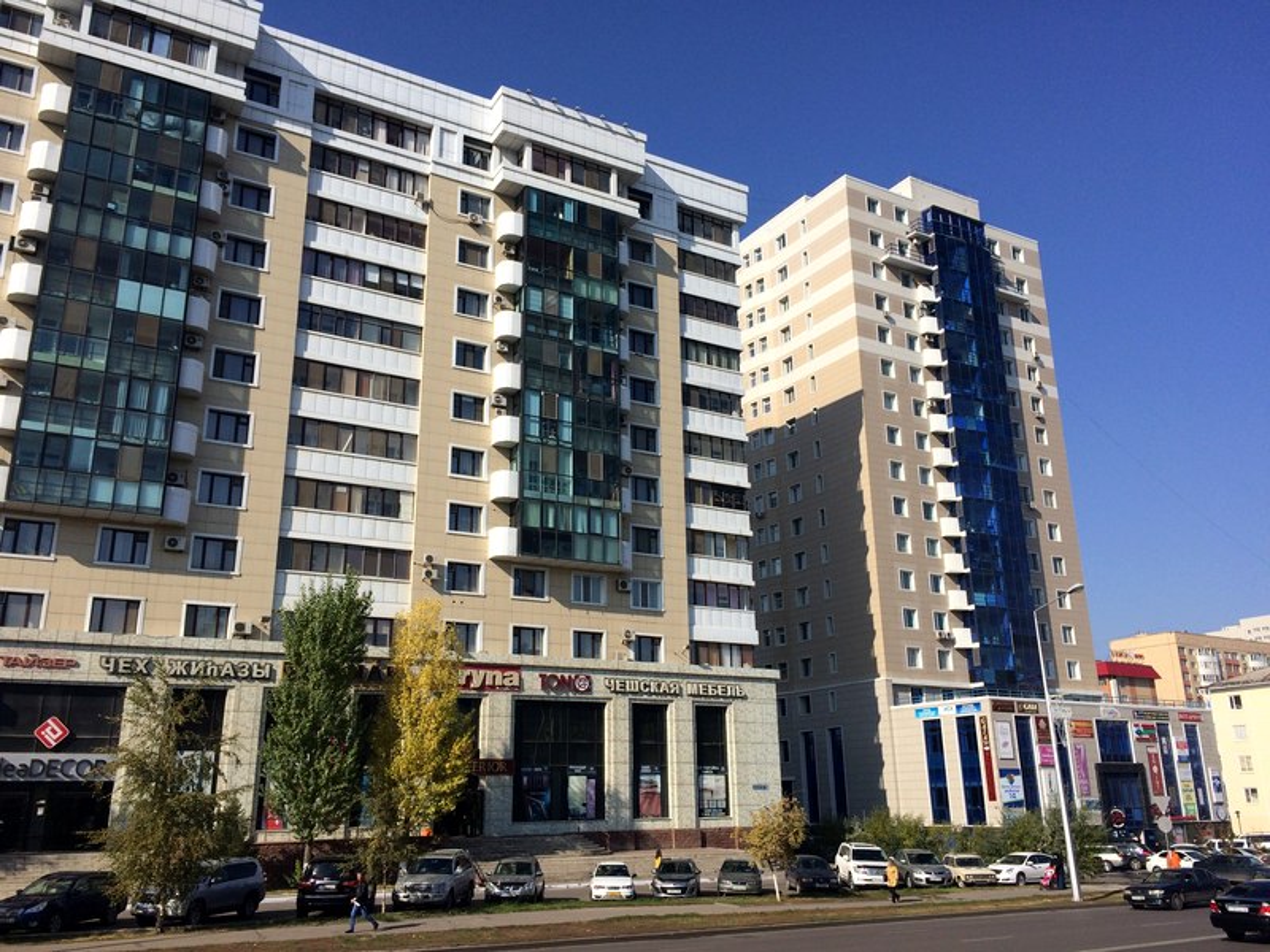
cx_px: 635
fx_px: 1064
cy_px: 476
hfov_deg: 61.7
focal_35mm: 29
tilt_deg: +16.8
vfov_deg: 48.2
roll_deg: +0.5
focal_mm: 4.15
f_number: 2.2
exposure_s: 1/2740
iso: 32
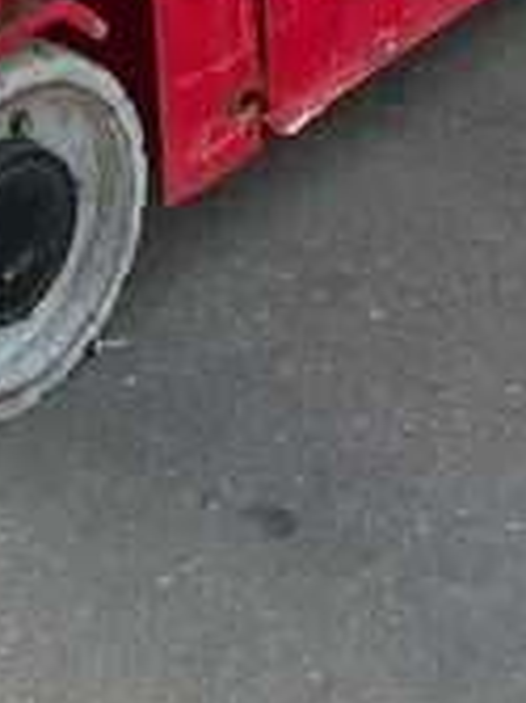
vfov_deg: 13.9
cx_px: 80
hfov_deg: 12.9
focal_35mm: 114
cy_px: -810
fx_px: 2313
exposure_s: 1/394
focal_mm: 5.7
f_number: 1.5
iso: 50
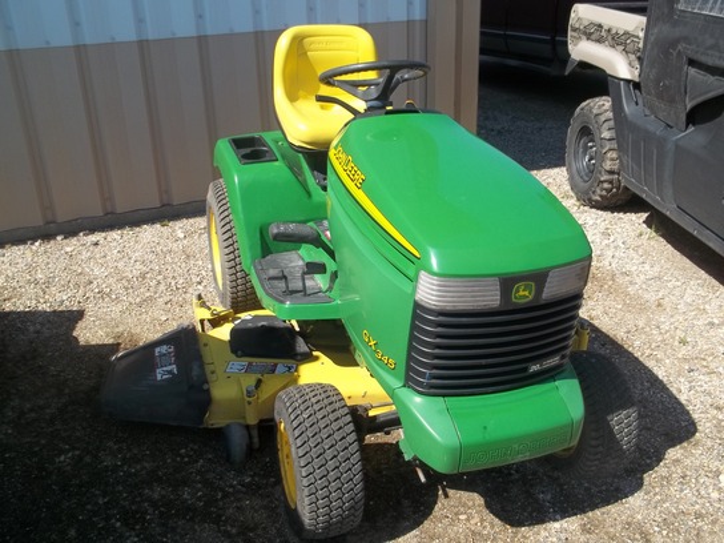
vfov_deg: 42.9
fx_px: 690
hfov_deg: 55.4
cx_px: 362
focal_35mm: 33
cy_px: 272
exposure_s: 1/125
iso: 64
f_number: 8
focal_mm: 5.9
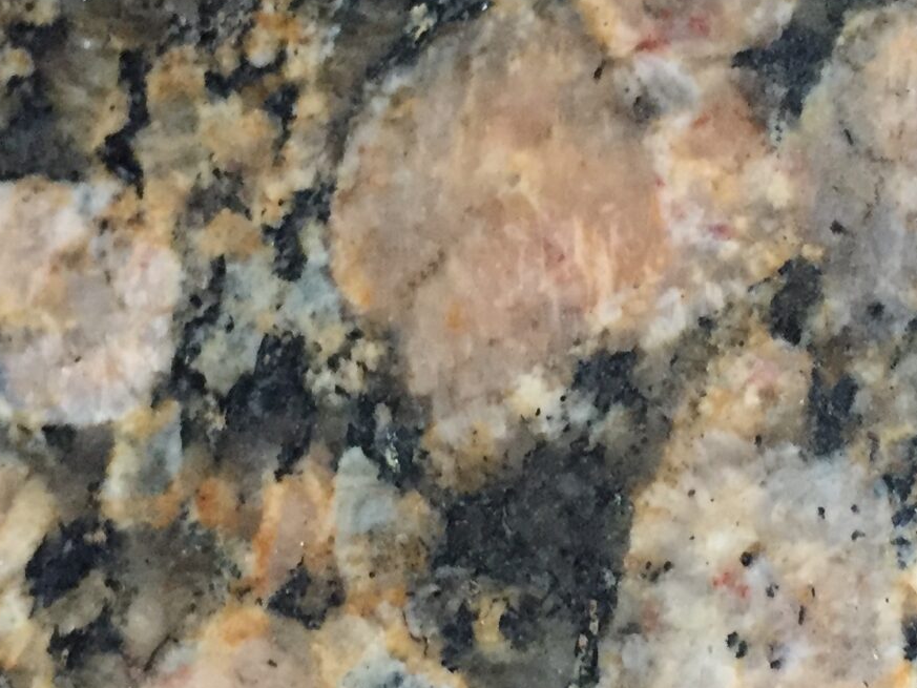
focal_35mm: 85
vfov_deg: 17.4
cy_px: 355
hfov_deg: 22.9
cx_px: 655
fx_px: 2252
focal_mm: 4.15
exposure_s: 1/30
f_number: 2.2
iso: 250
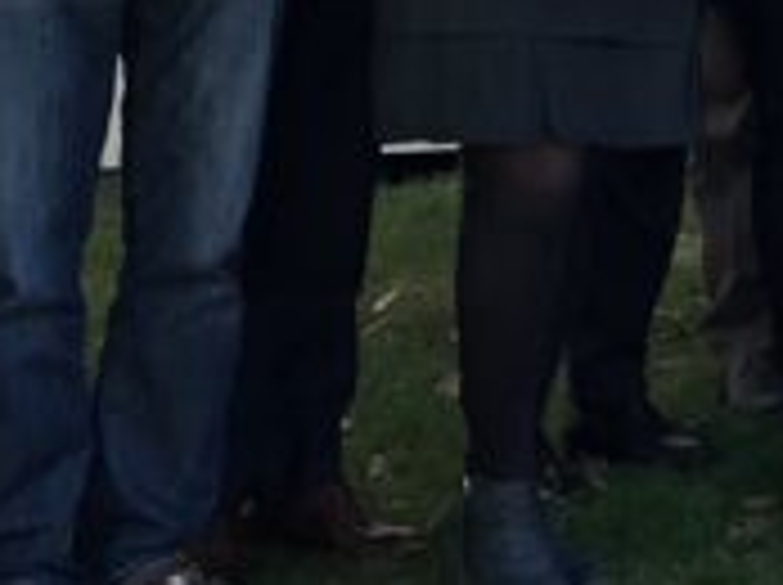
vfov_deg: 8.6
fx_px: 3727
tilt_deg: +0.4
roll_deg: +0.5
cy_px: -486
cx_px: 1256
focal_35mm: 165
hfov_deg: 11.4
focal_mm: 3.99
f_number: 1.8
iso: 20
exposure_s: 1/363
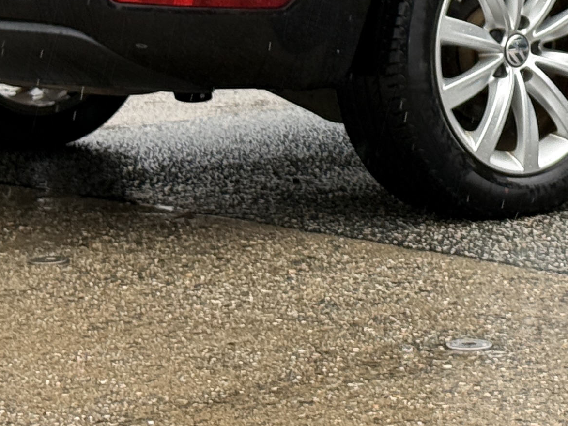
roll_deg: -0.3
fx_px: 2708
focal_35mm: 165
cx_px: 544
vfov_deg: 8.7
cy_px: -259
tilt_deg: +1.8
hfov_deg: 11.9
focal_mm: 6.76
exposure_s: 1/538
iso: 100
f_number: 1.78
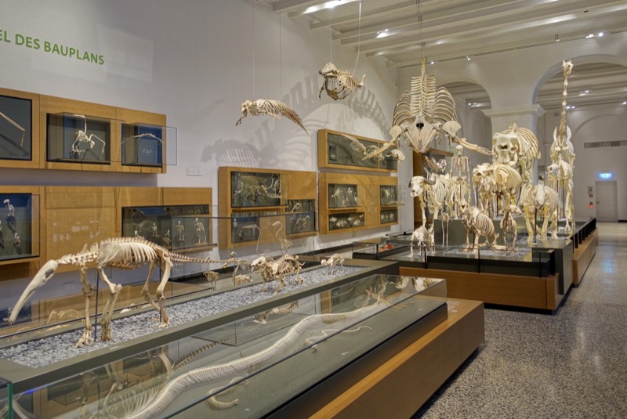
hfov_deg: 73.7
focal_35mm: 24
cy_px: 210
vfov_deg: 53.2
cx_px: 314
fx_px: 418
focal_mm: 8.8
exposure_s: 1/30
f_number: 1.8
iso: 250
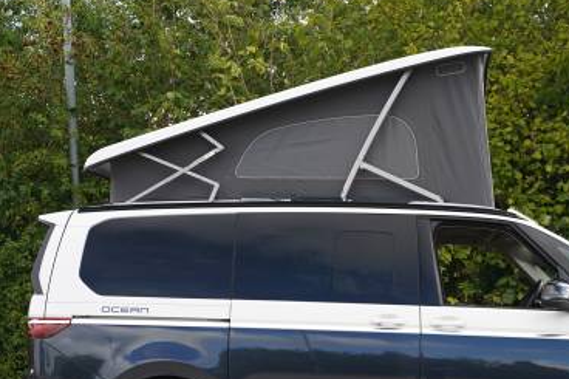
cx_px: 417
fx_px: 1167
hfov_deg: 27.1
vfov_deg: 18.3
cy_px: 285
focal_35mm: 74
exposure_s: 1/160
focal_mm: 42.5
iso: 160
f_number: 4
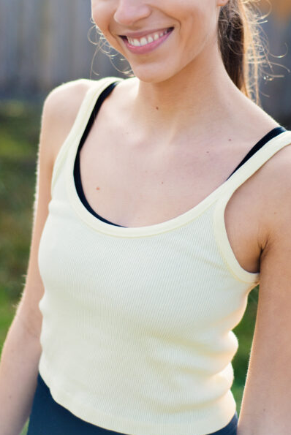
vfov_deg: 23.5
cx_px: 156
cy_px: 146
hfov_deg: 15.9
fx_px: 1040
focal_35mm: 86
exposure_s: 1/4000
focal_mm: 50
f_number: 2.5
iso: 125
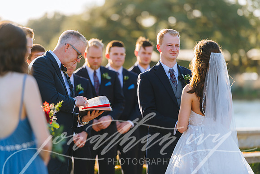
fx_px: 1445
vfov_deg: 6.9
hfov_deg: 10.3
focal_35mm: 200
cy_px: 87
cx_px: 130
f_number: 2.8
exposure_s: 1/800
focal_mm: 200
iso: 200
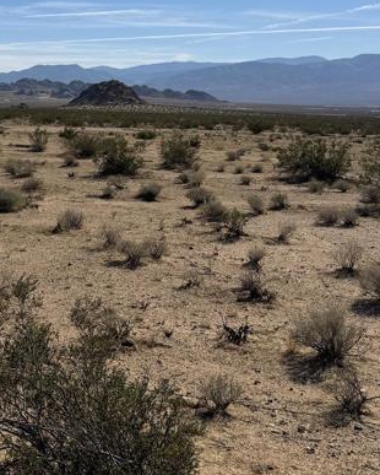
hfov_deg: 24.2
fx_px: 871
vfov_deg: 29.7
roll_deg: +0.7
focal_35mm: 62
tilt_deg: +1.0
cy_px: 85
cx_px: 66
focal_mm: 6.76
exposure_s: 1/9009
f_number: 1.78
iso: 80
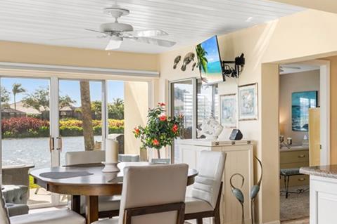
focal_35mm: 47
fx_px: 440
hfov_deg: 39.0
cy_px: 133
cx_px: 303
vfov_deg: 28.6
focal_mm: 22
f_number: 8
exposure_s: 1/15
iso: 400
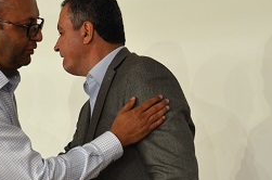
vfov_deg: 12.0
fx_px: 852
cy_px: 136
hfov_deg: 17.8
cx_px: 20
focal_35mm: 113
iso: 1250
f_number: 4
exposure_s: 1/160
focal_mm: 35
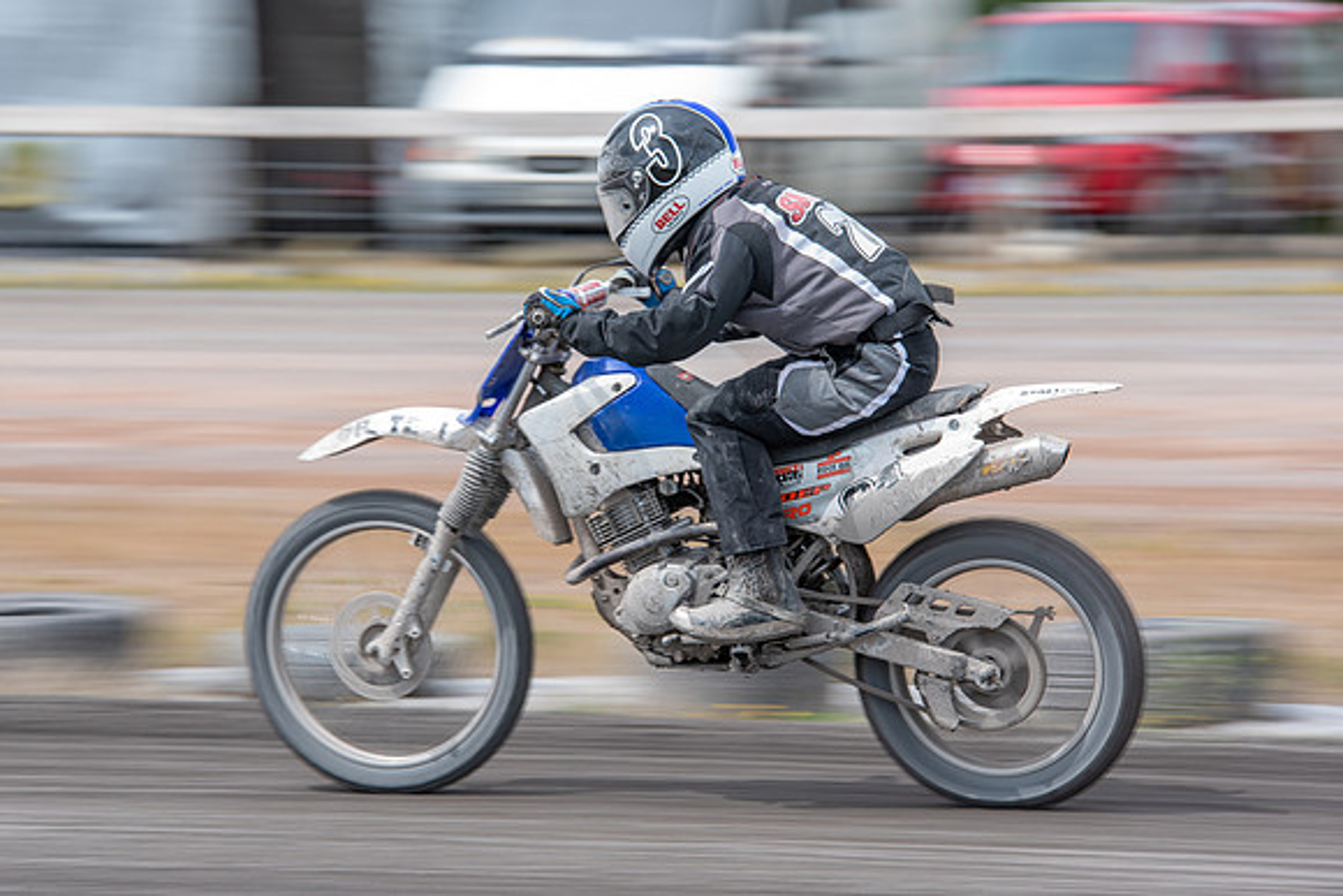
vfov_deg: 6.7
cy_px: 458
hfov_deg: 10.0
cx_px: 585
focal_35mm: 206
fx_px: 7705
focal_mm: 175
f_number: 8
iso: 200
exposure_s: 1/160
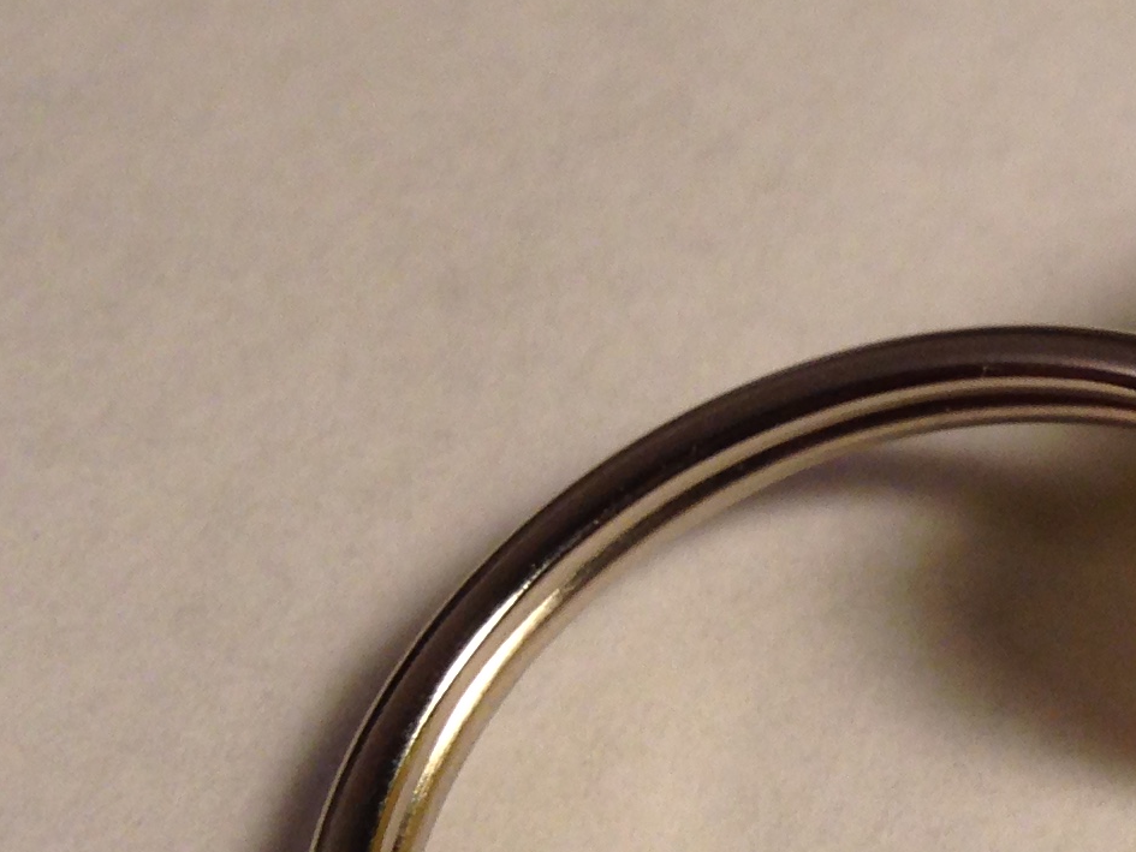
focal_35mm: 114
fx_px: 3742
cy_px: 466
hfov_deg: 15.5
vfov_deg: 13.0
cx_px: 1858
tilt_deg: -52.0
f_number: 2.4
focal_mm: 4.12
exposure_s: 1/120
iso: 50
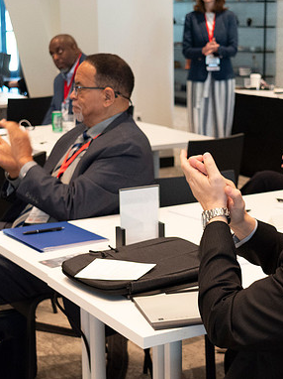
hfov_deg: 19.3
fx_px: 829
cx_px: 179
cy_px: 188
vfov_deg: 25.7
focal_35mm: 76
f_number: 4.5
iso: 3200
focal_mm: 35
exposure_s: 1/80
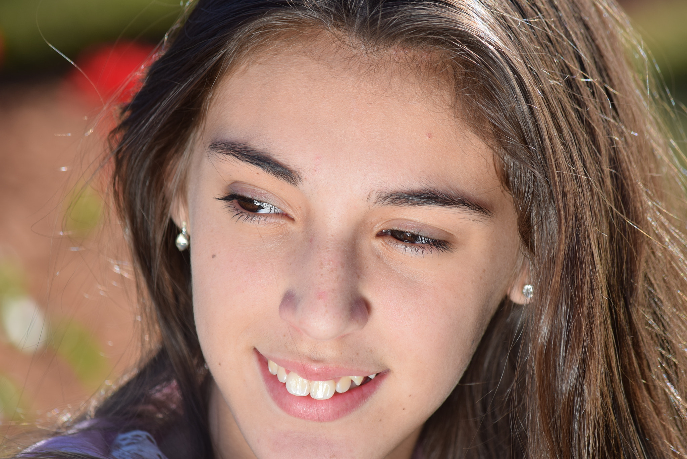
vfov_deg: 4.4
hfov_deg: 6.5
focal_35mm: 315
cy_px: 230
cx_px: 344
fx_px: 6013
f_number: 5.6
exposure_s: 1/640
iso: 200
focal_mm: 210
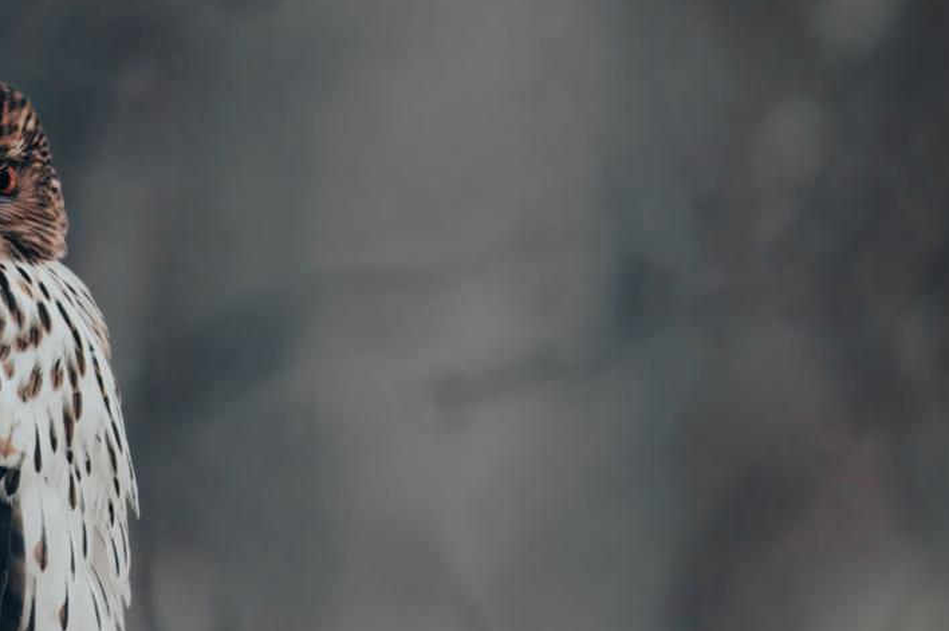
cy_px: 387
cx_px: 107
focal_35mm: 881
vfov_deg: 1.6
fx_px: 23207
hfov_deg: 2.3
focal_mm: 390
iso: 1600
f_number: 5.6
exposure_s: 1/1000
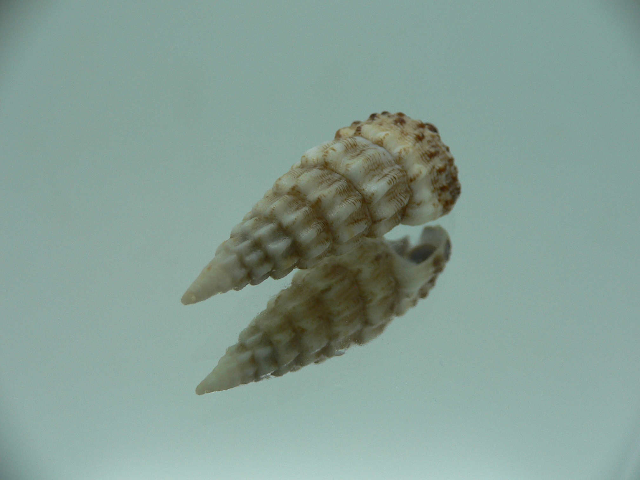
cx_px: 320
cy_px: 240
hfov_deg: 52.6
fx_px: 647
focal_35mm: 35
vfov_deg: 40.7
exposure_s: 1/60
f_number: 2.8
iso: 80
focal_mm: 4.6
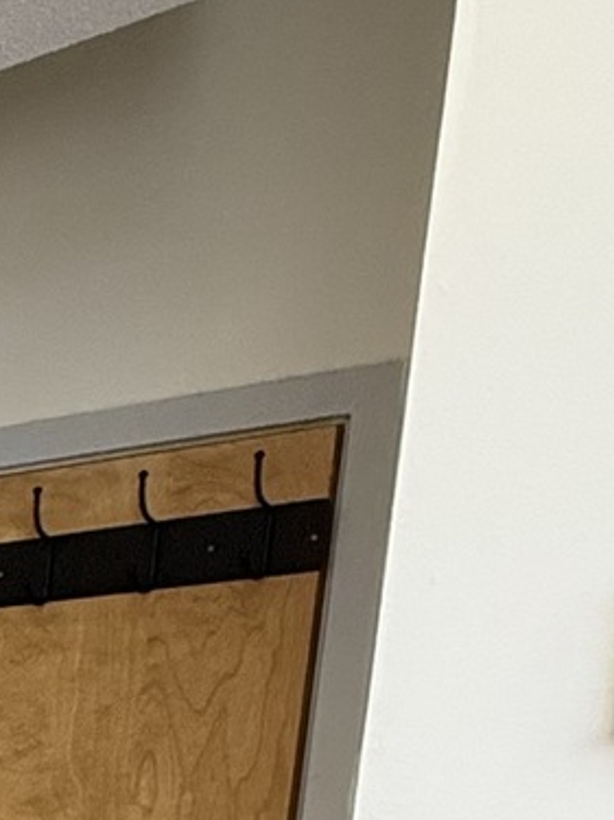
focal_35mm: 86
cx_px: -1114
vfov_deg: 19.5
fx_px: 2035
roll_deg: -0.7
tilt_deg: -9.6
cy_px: 1275
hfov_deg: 11.6
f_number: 2.2
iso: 250
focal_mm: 2.22
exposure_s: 1/120
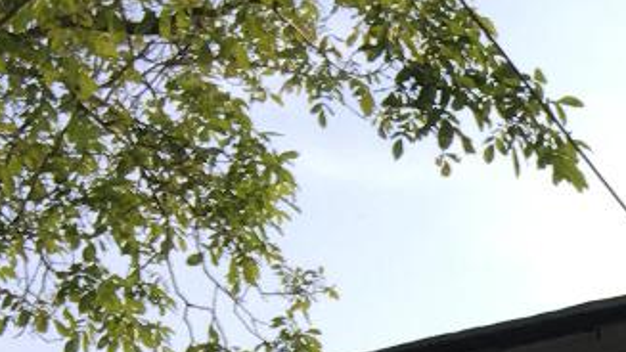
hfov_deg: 13.1
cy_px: 784
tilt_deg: +12.9
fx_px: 2307
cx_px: 1308
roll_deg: -1.0
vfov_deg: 8.2
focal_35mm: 139
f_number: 2.2
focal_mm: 4.15
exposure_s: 1/591
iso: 25
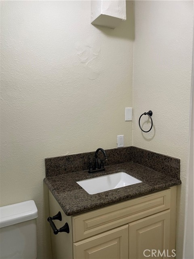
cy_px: 130
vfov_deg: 67.3
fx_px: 194
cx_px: 97
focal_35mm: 26
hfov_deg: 53.1
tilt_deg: -6.9
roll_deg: +1.1
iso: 125
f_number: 1.6
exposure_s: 1/60
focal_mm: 4.2
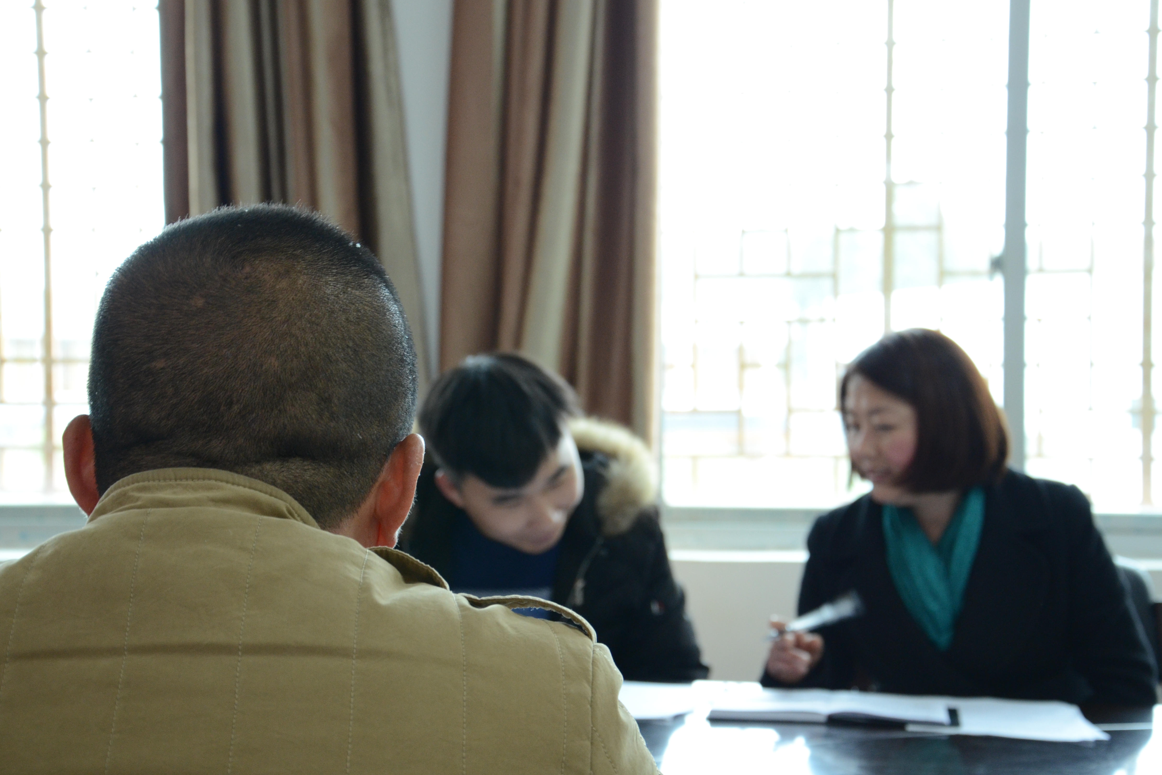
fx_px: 2211
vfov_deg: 19.9
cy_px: 389
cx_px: 575
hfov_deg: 29.4
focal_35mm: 69
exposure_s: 1/30
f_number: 4.8
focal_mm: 45
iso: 1100
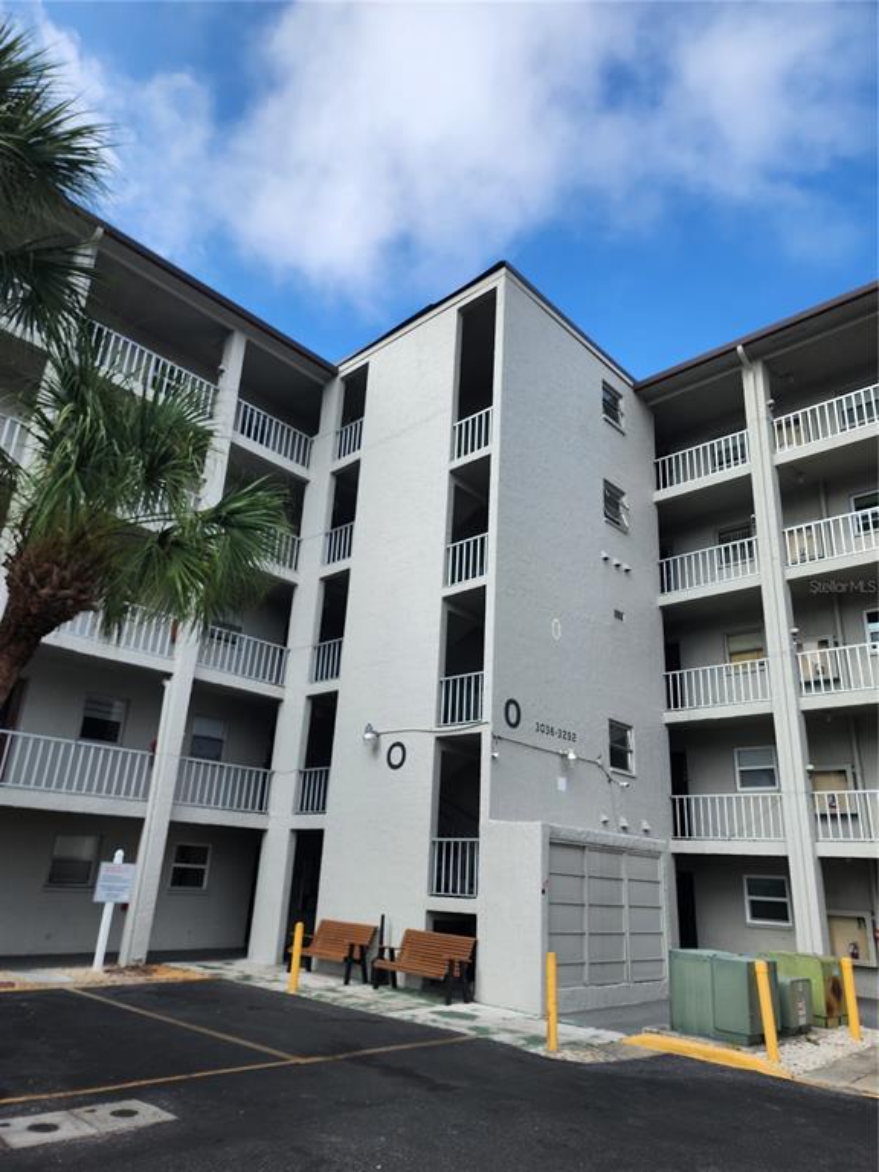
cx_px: 440
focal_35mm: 23
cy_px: 586
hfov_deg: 58.9
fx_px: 779
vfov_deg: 73.9
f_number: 1.8
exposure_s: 1/670
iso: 12
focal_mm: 6.4
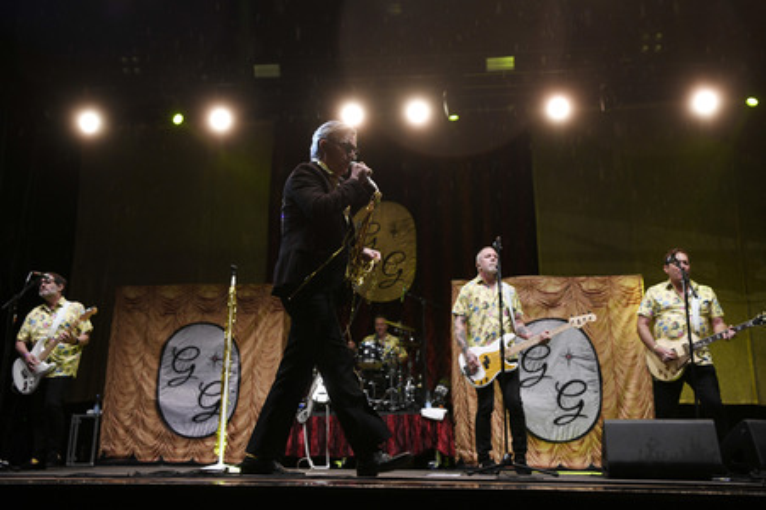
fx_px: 765
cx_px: 383
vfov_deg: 36.8
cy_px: 255
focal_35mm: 36
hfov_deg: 53.2
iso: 1600
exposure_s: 1/200
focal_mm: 36
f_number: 3.5
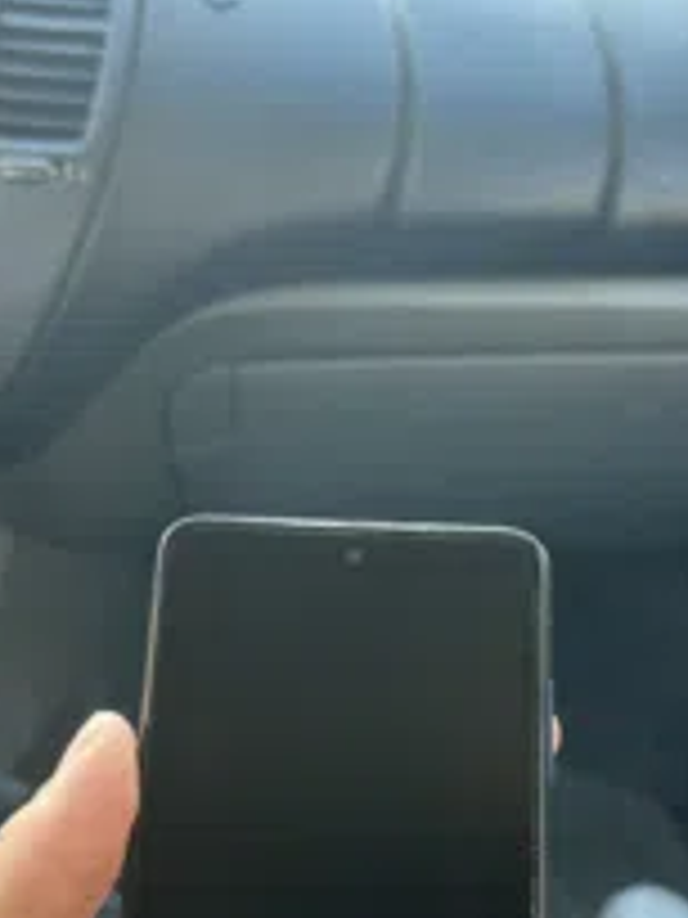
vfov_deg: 39.4
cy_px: 680
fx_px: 1246
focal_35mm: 47
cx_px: 400
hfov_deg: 30.8
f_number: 1.78
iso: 250
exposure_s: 1/92
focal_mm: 6.86
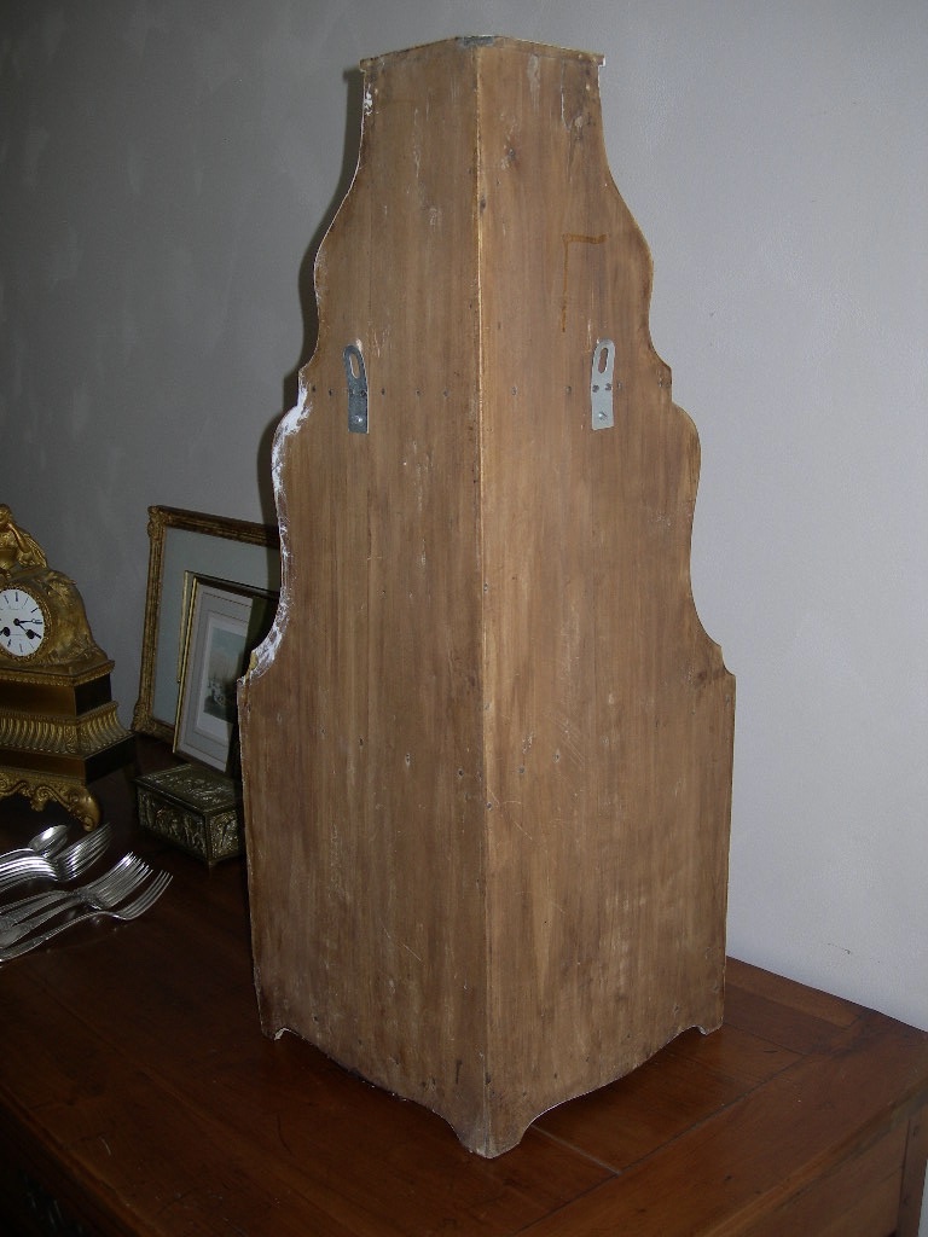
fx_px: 1358
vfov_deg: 49.0
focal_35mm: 38
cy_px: 618
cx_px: 464
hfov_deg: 37.7
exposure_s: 1/60.1
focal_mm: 7.8
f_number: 2.8
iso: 50
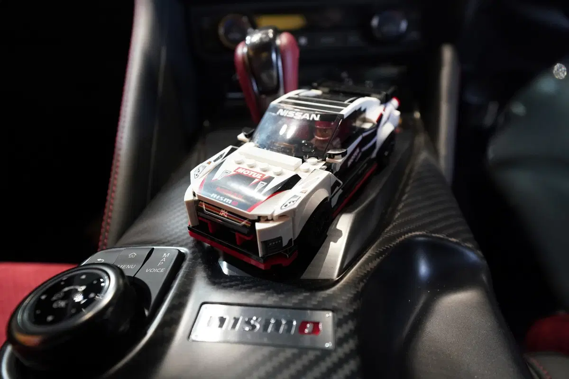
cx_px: 284
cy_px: 190
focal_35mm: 21
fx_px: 332
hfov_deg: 81.2
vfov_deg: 59.5
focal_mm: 21
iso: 4000
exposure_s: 1/160
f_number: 4
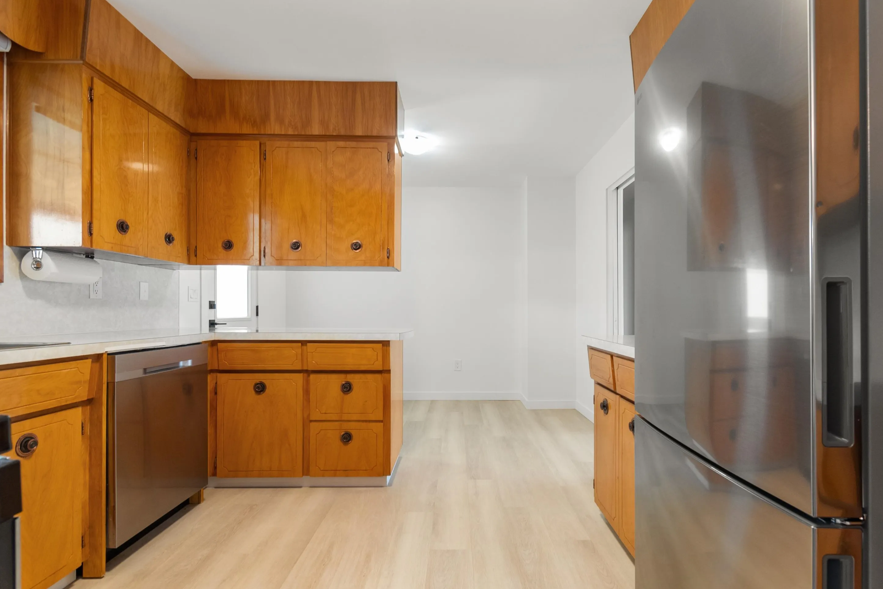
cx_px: 455
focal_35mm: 16
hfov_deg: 96.7
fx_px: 392
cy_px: 304
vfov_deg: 73.7
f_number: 8
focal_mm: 10
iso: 250
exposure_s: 1/5
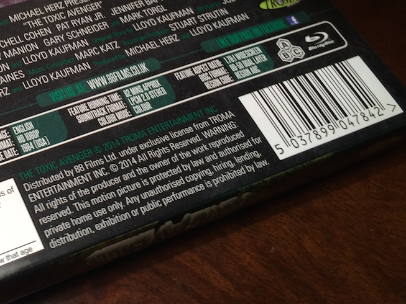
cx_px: 9
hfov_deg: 30.2
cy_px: 20
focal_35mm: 60
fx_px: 704
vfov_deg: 23.6
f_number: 2.2
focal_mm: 4.12
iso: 40
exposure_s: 1/60
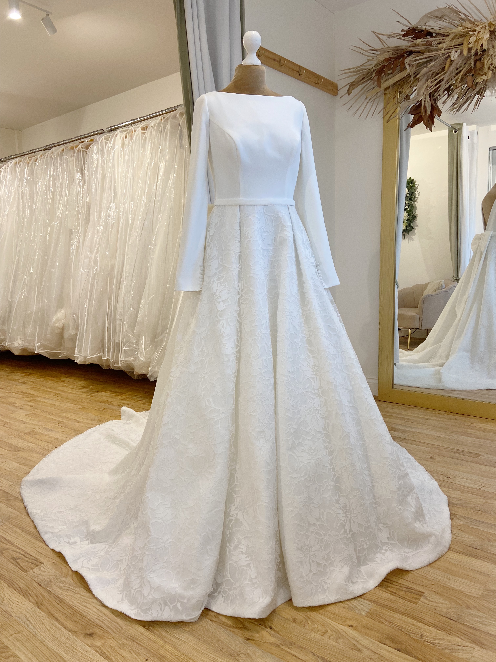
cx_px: 248
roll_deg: +2.4
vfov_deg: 67.3
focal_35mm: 26
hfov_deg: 53.1
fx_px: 497
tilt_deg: -6.9
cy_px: 331
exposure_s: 1/100
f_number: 1.8
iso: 125
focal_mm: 4.25
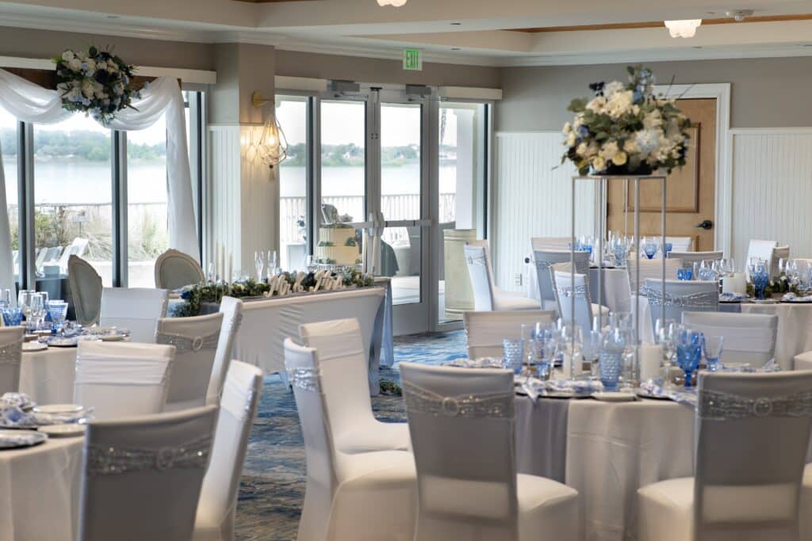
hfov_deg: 23.9
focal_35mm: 85
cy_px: 270
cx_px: 406
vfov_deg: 16.1
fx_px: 1917
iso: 250
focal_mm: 85
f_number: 4
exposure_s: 1/60
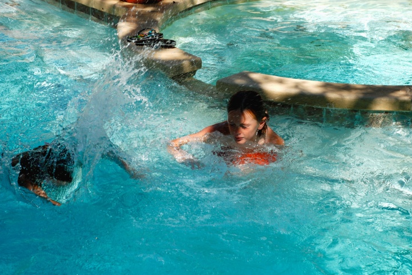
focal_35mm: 109
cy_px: 141
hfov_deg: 18.8
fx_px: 1248
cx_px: 202
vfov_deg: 12.6
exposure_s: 1/500
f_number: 5.6
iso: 180
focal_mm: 66
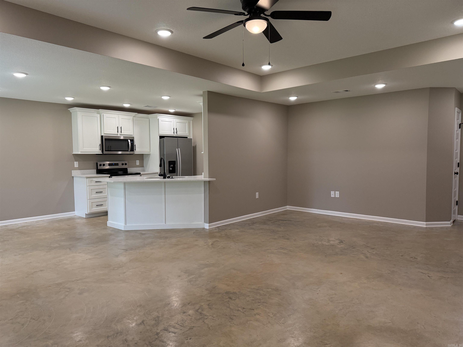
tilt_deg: -3.0
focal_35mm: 24
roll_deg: +0.4
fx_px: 321
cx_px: 232
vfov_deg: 56.8
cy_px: 174
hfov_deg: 71.6
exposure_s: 1/207
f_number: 1.78
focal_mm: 6.76
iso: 200
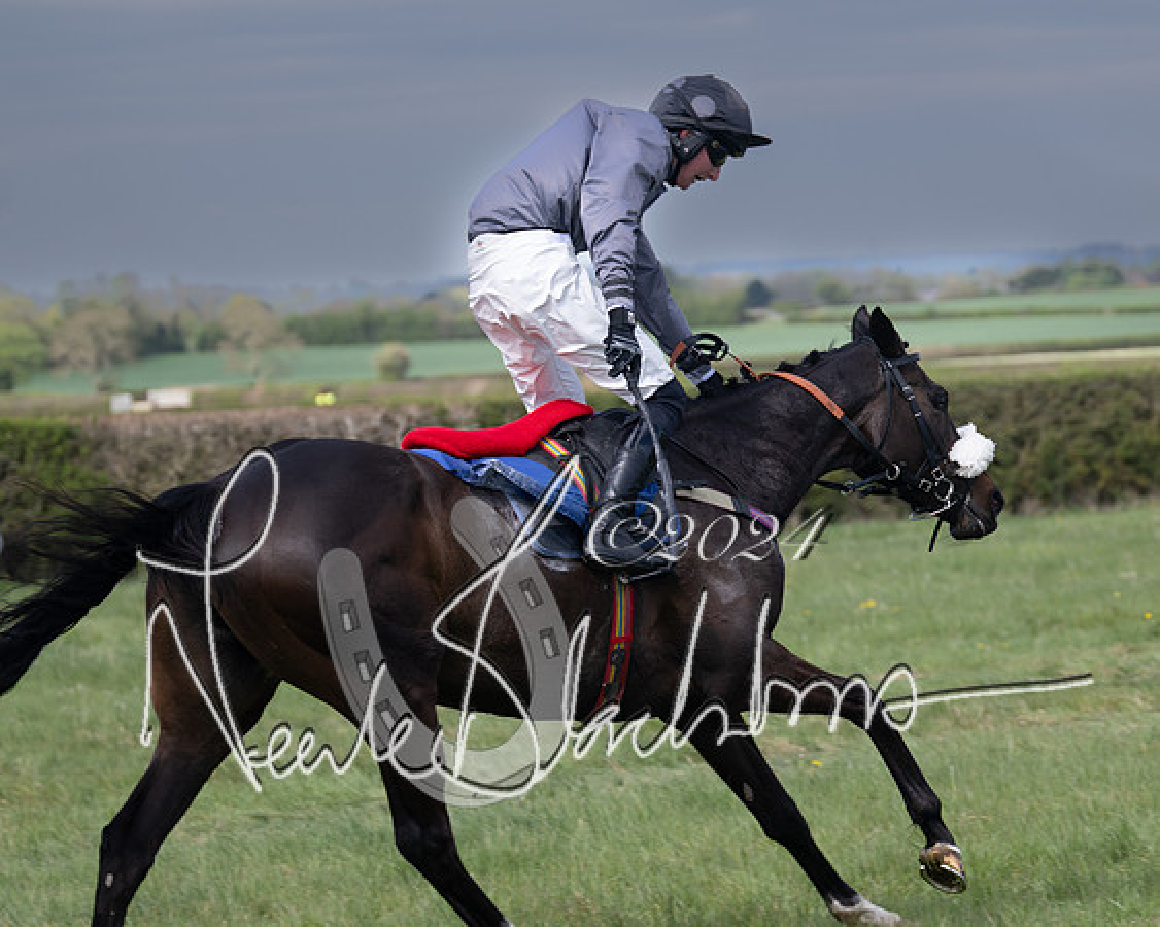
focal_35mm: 166
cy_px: 466
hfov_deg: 11.6
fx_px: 5713
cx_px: 639
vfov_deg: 9.3
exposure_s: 1/1000
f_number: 4
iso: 200
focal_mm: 98
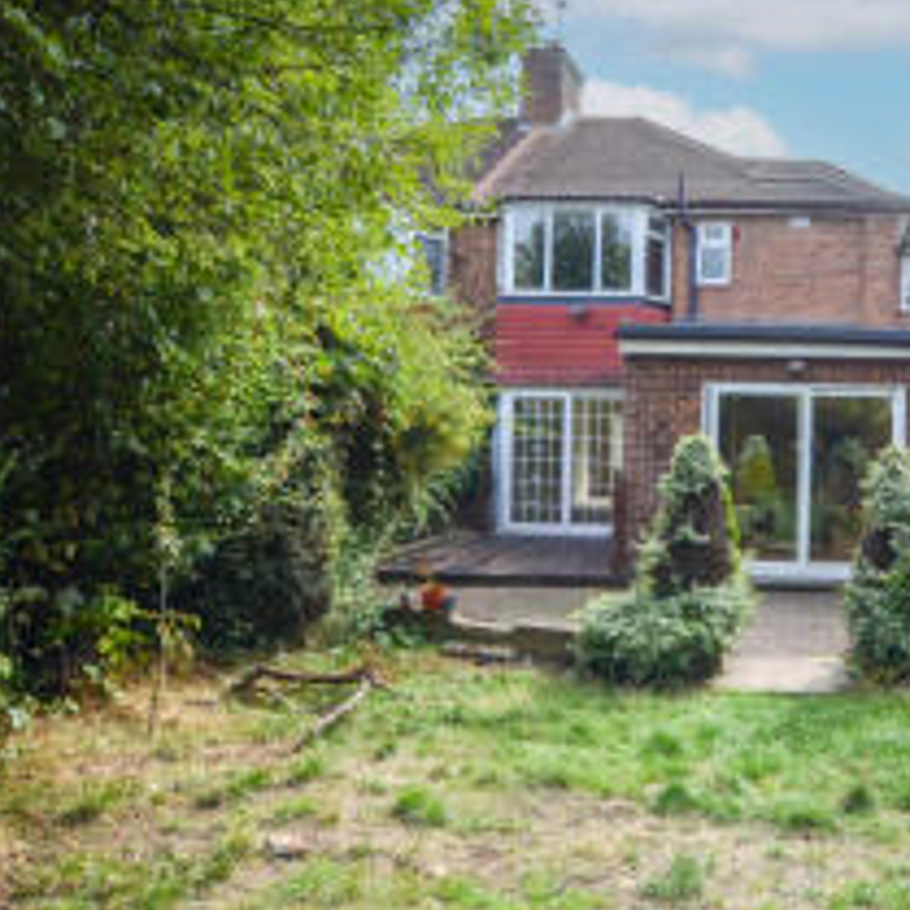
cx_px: 731
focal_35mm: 29
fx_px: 863
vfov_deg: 55.6
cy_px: 429
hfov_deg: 52.0
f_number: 10
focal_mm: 10
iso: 250
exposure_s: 1/100
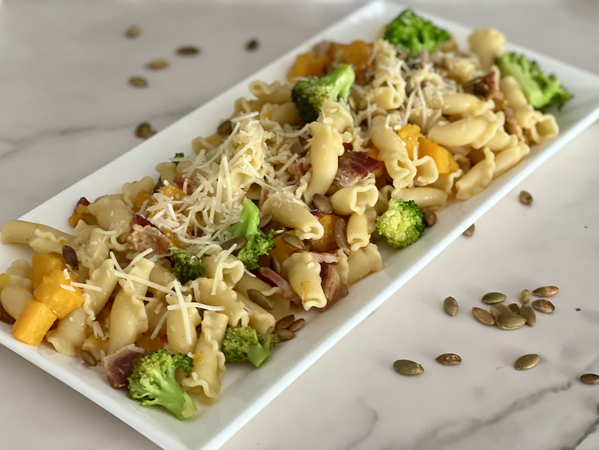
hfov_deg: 25.3
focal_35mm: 77
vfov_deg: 19.1
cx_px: 300
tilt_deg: -36.6
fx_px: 1332
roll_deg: -2.0
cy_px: 225
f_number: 2.8
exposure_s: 1/31
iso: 400
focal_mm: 9
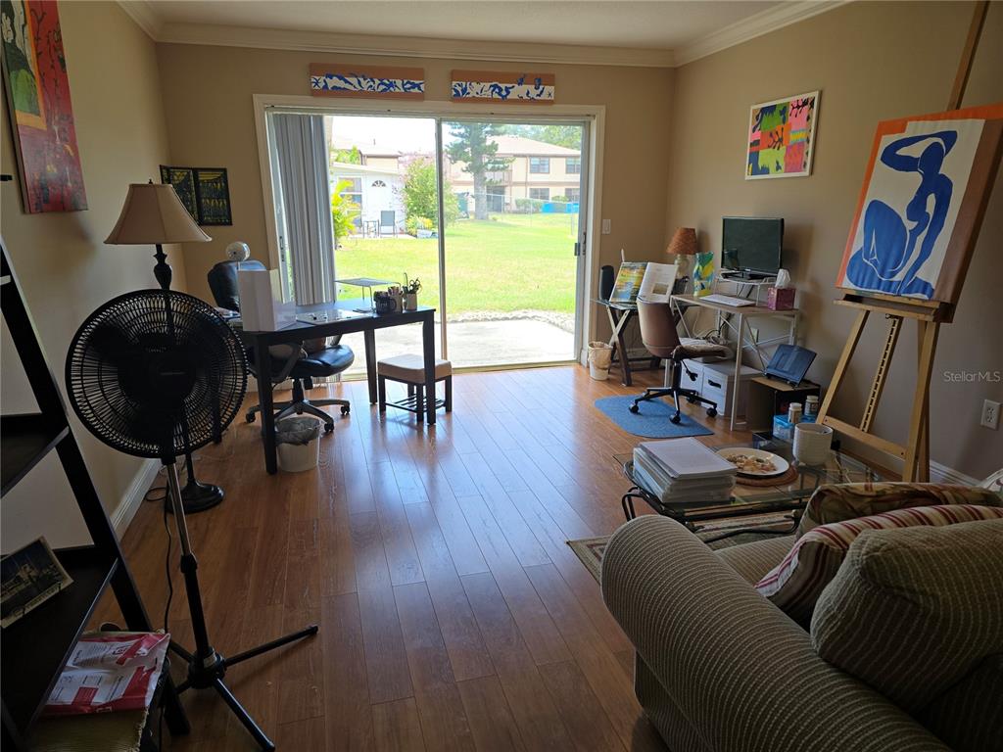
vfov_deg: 58.9
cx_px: 502
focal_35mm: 23
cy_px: 376
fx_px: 666
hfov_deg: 73.9
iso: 16
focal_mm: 6.3
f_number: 1.7
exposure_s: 1/120
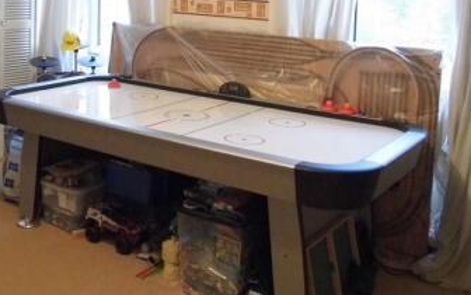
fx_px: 590
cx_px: 107
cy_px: 20
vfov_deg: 26.9
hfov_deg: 41.9
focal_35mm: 46
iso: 400
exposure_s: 1/15
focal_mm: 4.5
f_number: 3
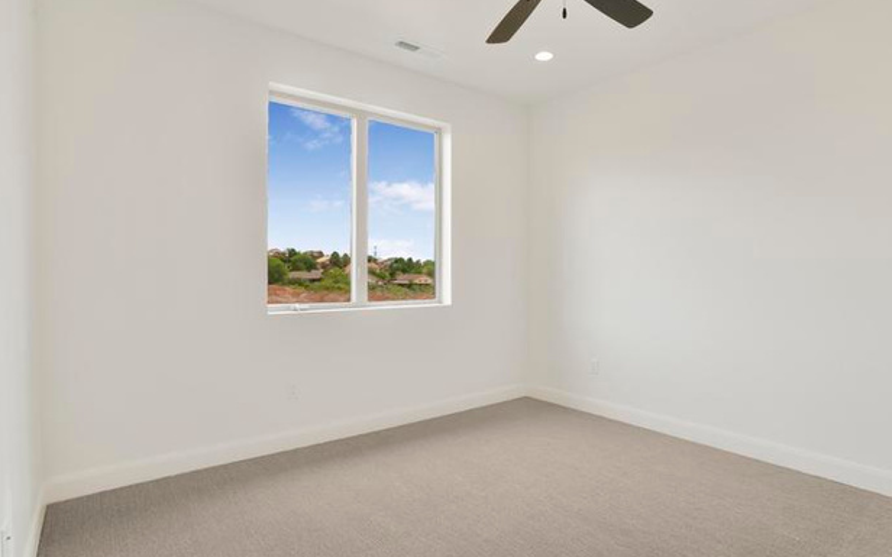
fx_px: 438
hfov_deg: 91.1
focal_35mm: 18
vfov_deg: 64.9
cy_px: 258
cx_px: 455
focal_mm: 17
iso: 250
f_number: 9
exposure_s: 1/6
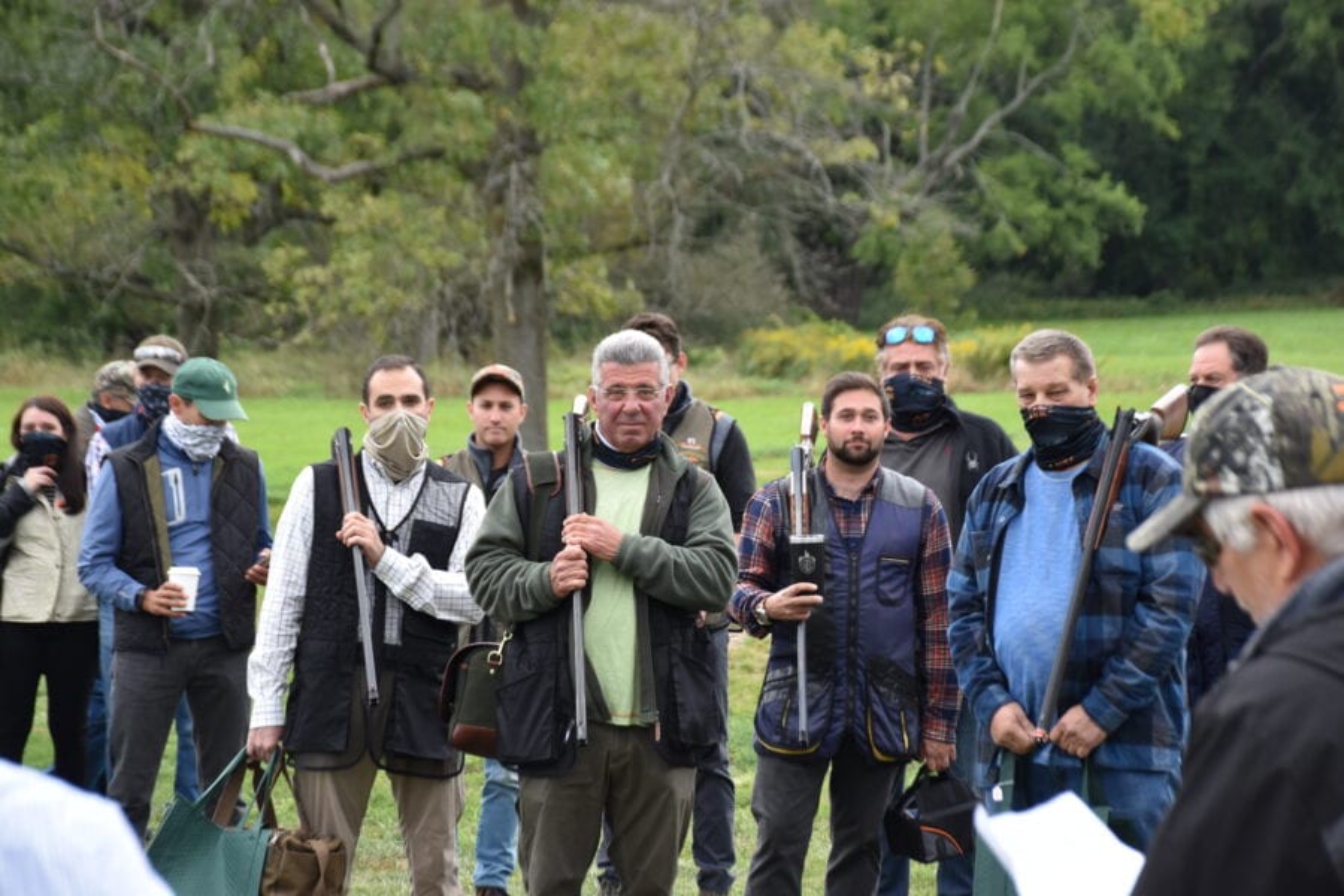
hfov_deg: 15.2
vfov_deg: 10.2
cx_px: 672
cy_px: 448
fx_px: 5040
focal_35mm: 135
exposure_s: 1/200
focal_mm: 90
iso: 400
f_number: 7.1
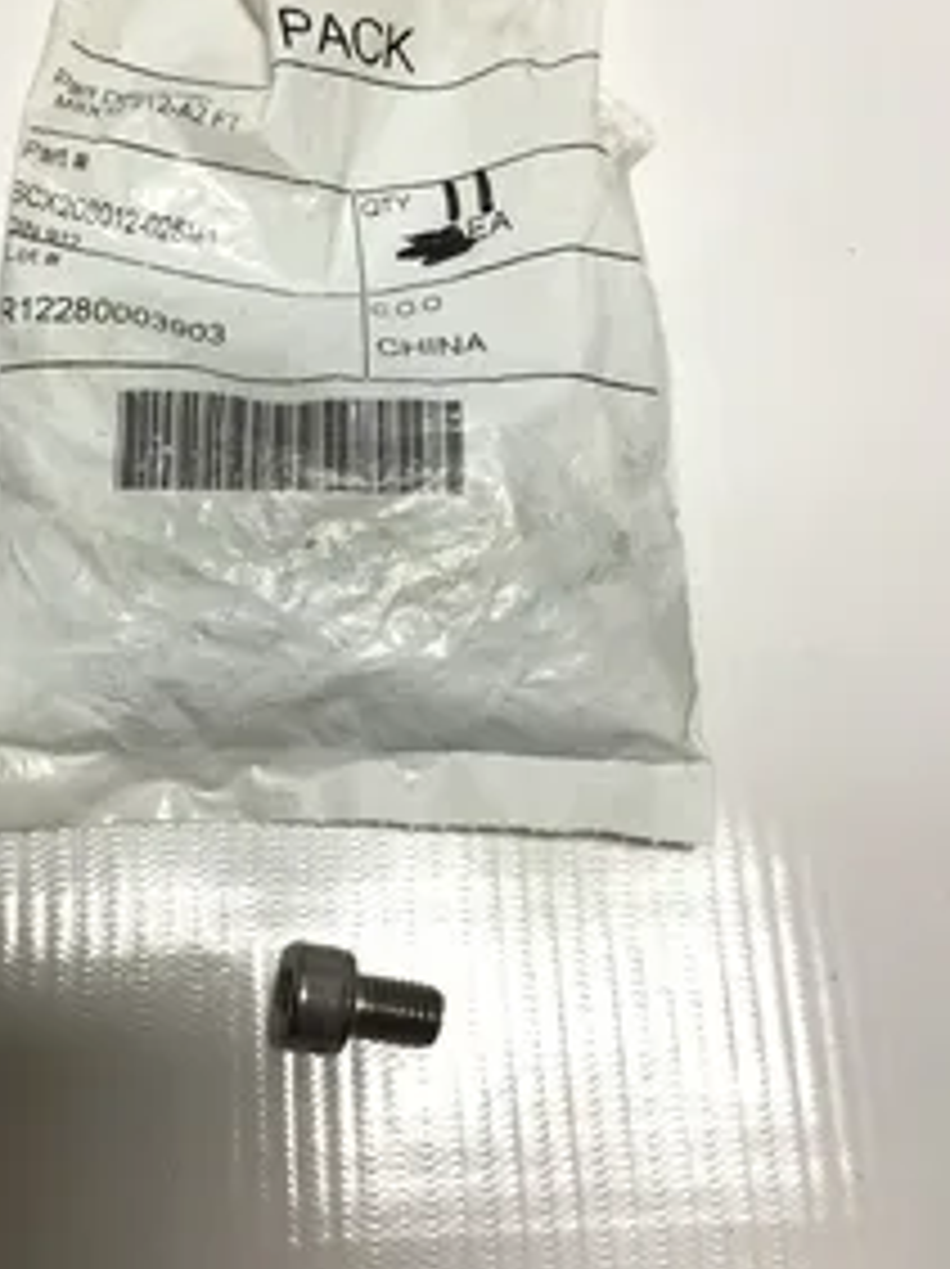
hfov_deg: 32.5
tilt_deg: -72.0
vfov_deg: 42.8
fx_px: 1612
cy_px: 513
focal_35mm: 44
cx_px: 297
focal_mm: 3.3
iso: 25
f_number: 2.4
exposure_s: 1/220
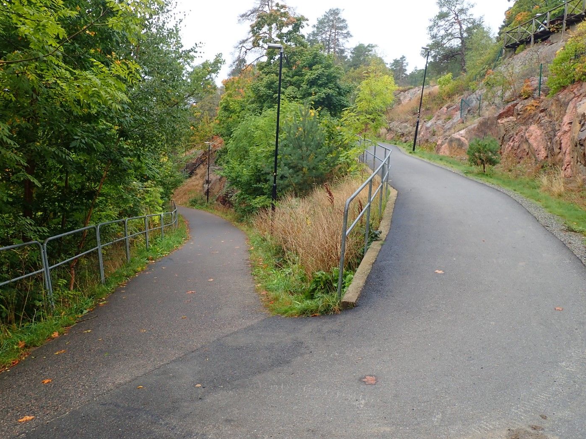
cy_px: 217
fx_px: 440
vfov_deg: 53.0
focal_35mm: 26
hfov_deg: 67.3
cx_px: 282
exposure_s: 1/60
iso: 100
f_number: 2.8
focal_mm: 4.5
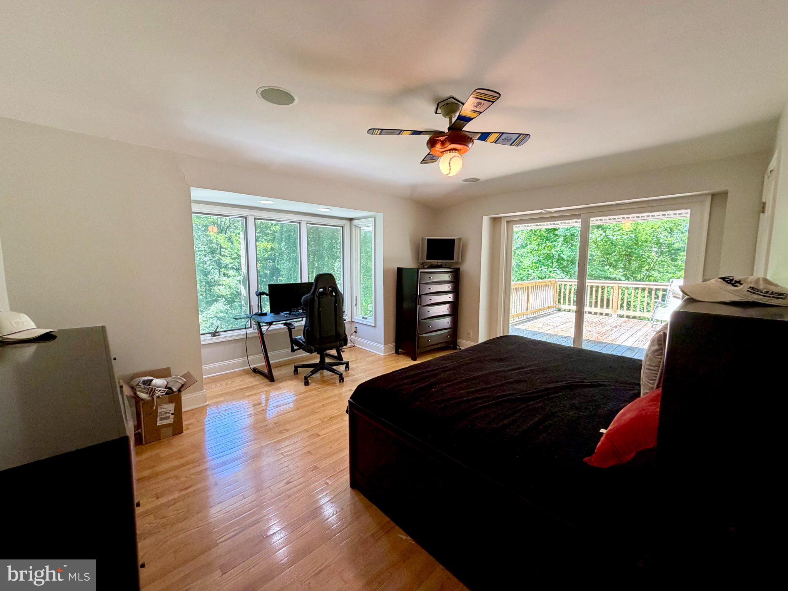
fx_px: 319
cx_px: 394
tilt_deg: -7.3
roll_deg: -0.6
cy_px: 296
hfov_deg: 102.1
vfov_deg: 85.7
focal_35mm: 14
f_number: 2.2
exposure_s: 1/60
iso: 200
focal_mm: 2.22
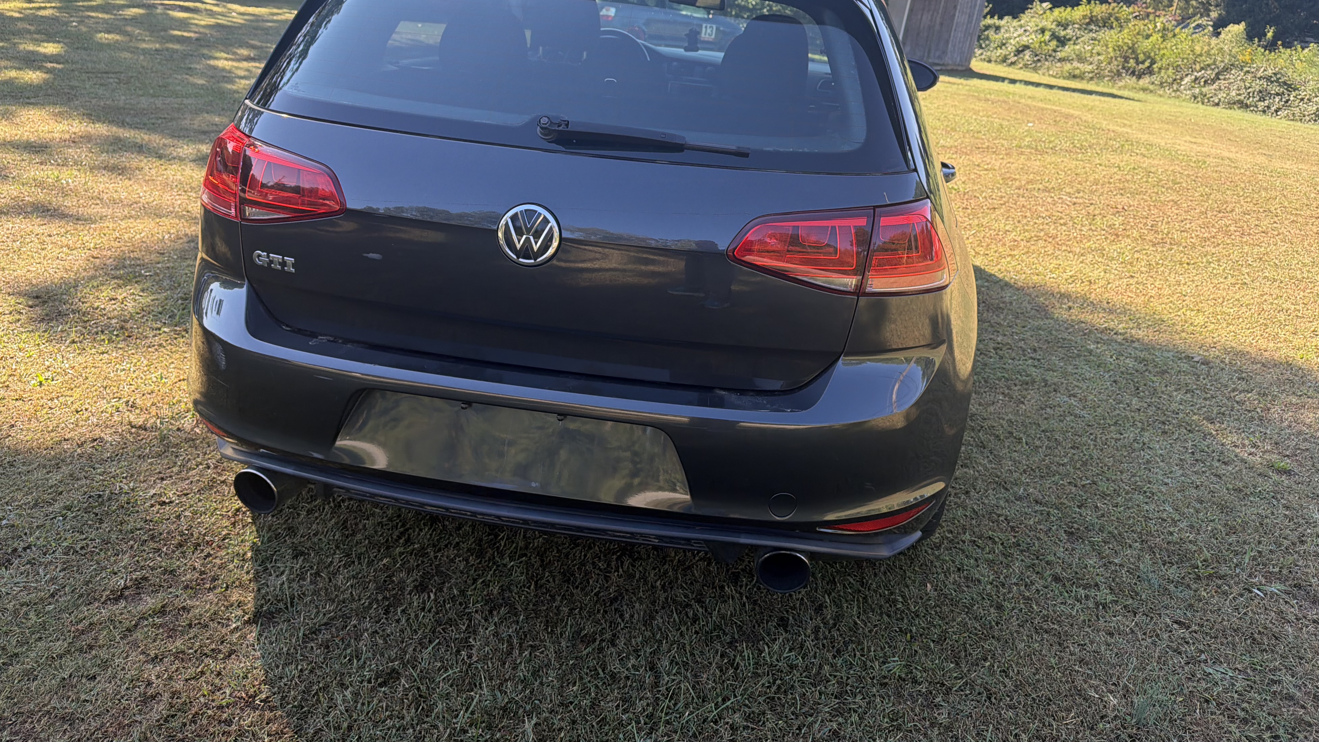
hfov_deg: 69.9
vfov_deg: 42.2
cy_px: 232
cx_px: 649
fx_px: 944
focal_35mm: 27
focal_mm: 6.76
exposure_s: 1/567
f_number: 1.78
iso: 80
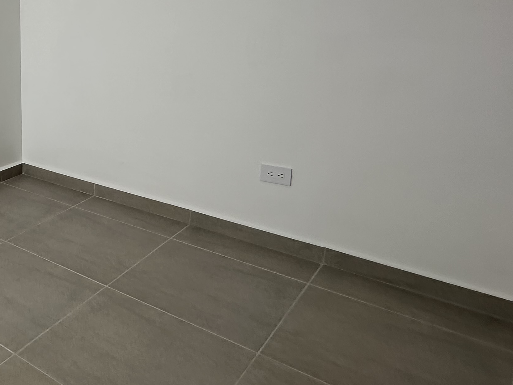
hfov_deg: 43.0
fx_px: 504
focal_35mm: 34
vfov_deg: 41.2
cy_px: 128
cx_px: -42
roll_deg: +1.6
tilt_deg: -13.2
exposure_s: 1/133
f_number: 2.2
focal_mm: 2.22
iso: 40
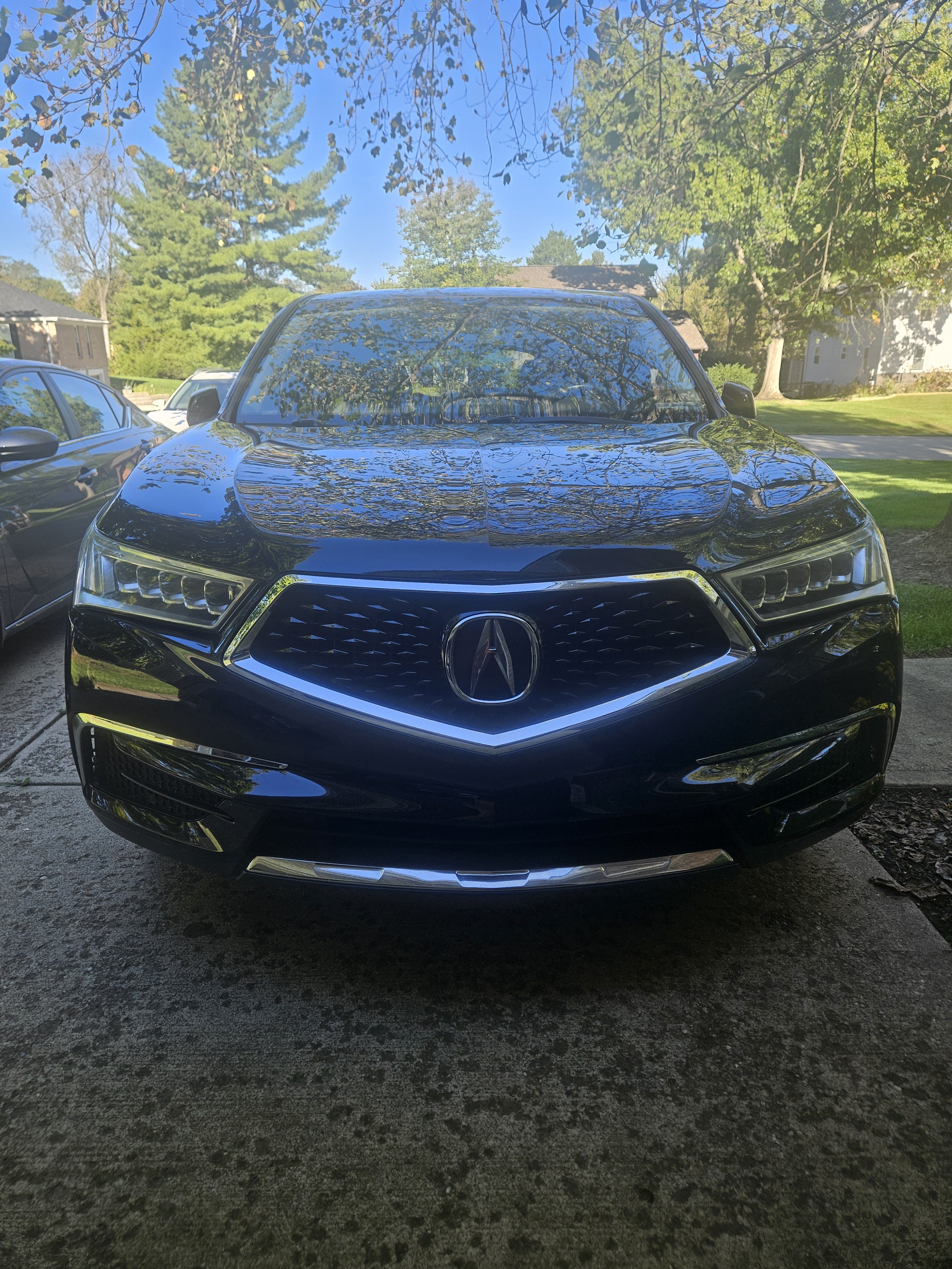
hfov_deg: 58.9
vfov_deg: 73.9
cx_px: 476
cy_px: 634
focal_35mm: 23
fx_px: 843
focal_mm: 5.4
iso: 25
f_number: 1.8
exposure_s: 1/268
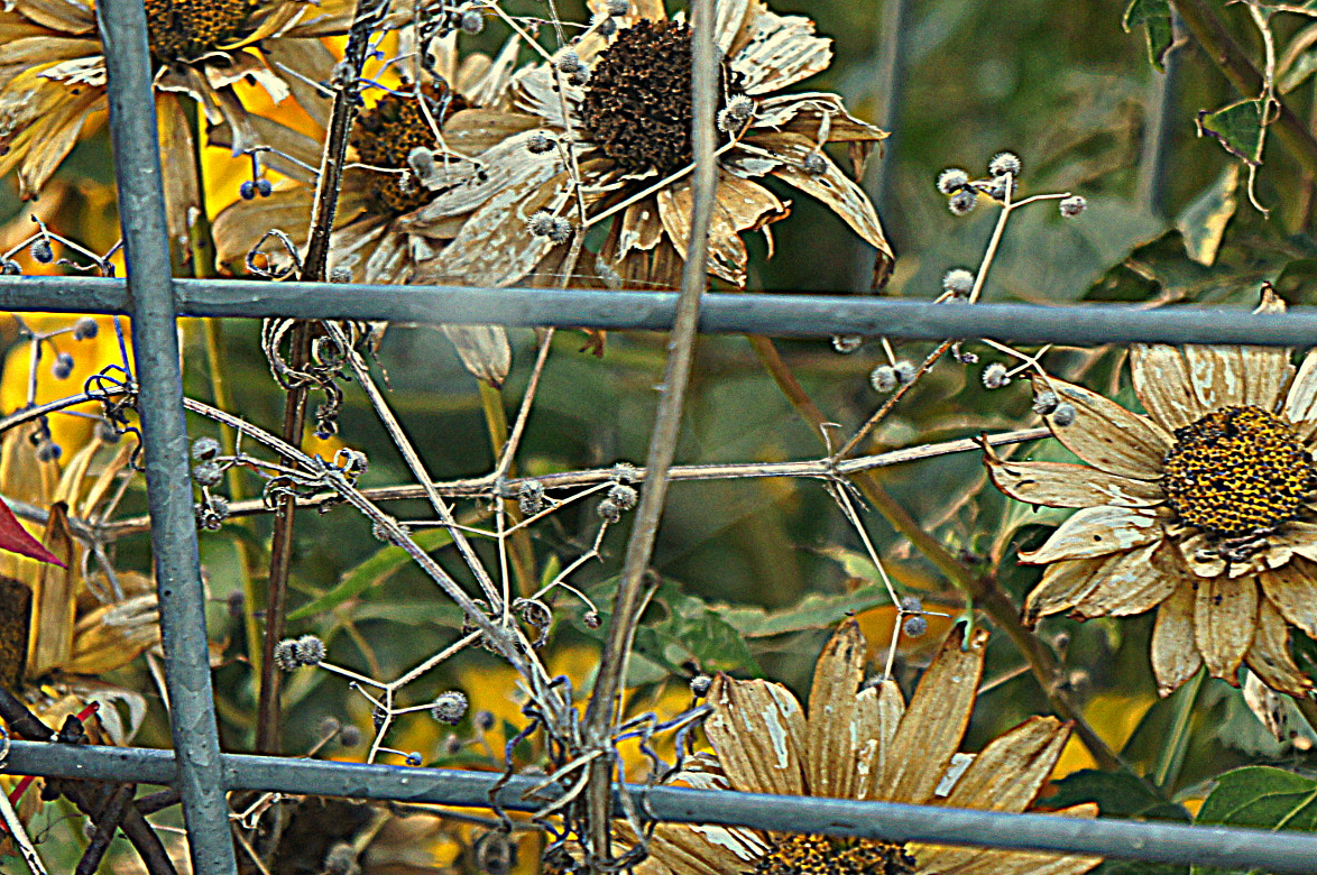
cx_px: 436
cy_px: 760
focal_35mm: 144
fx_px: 5257
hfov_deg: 14.3
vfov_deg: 9.5
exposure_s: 1/25
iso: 200
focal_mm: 55
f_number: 5.6
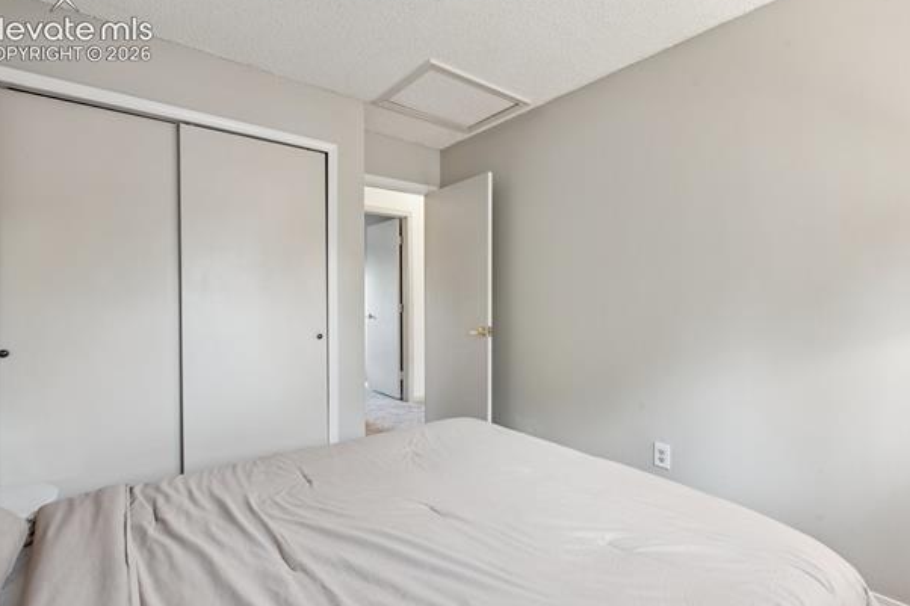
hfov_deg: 93.3
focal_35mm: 17
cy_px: 299
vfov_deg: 70.4
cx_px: 452
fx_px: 430
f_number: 9
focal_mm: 16
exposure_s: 1.6
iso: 100
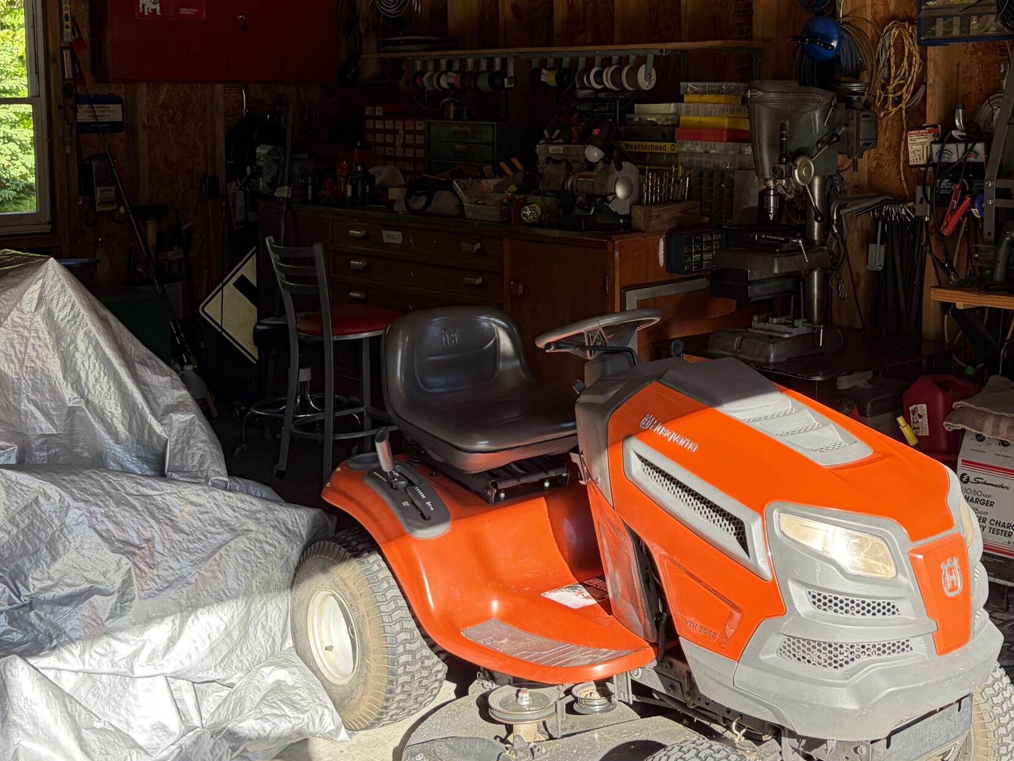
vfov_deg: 30.5
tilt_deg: -3.1
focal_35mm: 47
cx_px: 643
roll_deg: +1.6
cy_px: 213
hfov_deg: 40.1
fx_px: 1377
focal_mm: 5.96
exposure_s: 1/257
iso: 50
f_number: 1.6
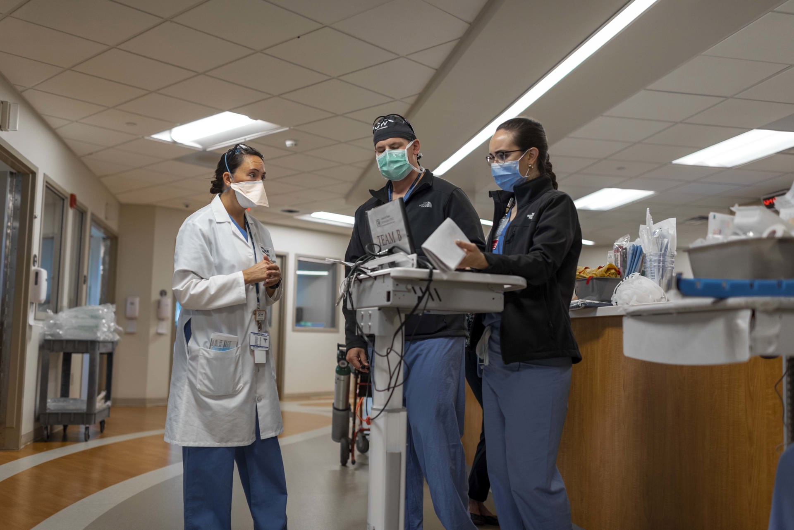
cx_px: 397
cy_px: 265
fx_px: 772
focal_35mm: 35
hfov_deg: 54.4
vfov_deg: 37.9
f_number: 2
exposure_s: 1/200
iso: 500
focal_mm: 35
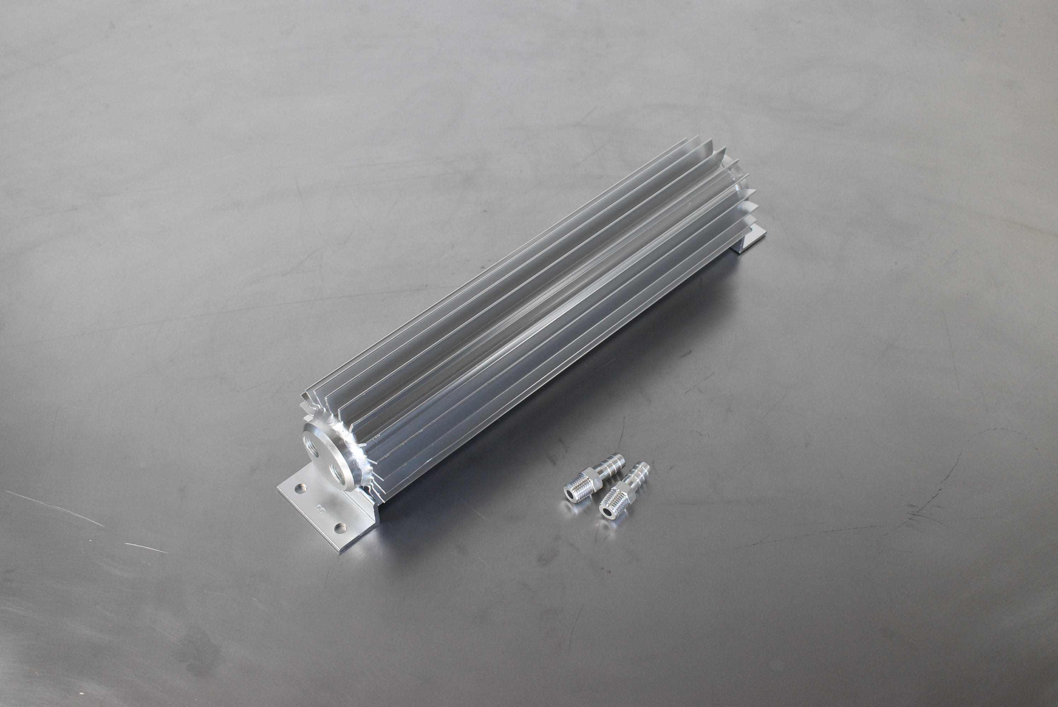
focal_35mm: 42
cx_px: 529
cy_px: 354
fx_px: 1235
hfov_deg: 46.4
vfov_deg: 31.9
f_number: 6.3
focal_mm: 28
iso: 1250
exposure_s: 1/160
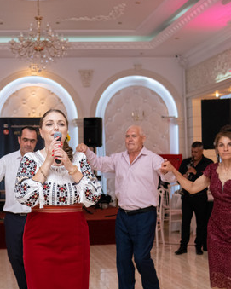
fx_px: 530
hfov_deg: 24.3
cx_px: 52
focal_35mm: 62
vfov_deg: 30.4
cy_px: 178
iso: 640
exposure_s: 1/125
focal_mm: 23
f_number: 2
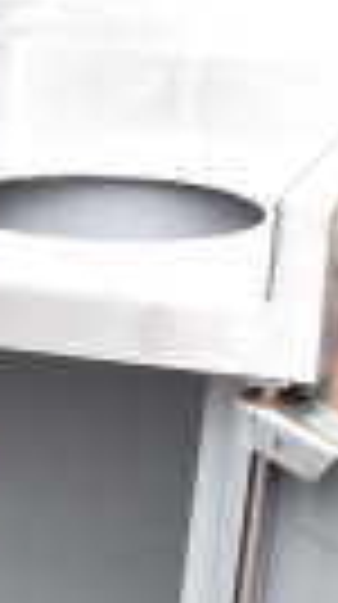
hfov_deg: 5.5
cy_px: 821
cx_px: -793
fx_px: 3215
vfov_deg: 10.5
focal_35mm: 201
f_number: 5.6
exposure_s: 1/125
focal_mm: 28
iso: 200
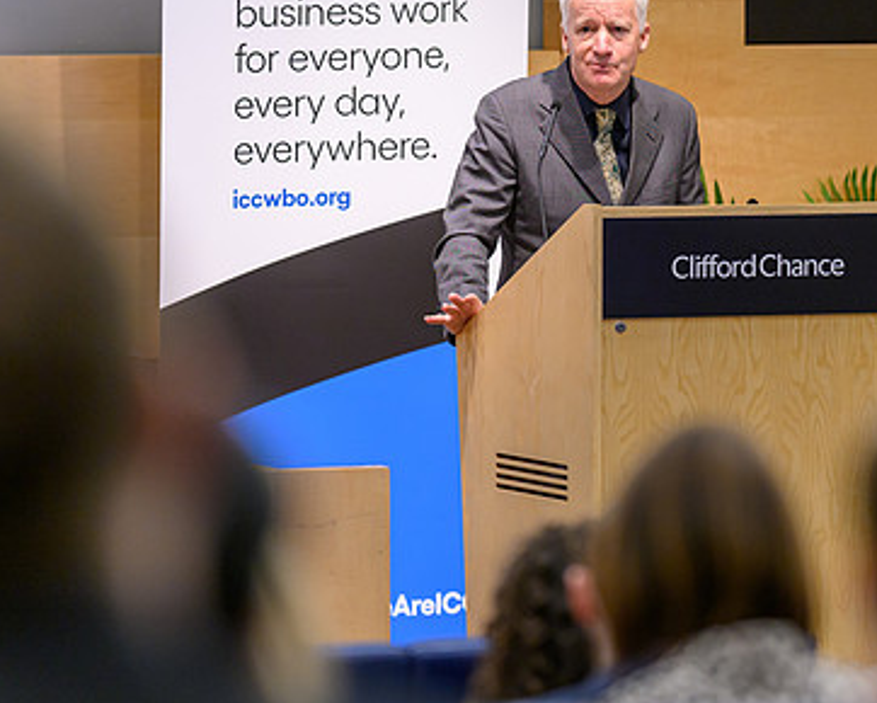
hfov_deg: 6.3
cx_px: 644
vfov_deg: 5.0
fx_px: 7999
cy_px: 242
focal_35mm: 308
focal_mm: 135
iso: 280
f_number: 1.8
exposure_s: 1/125
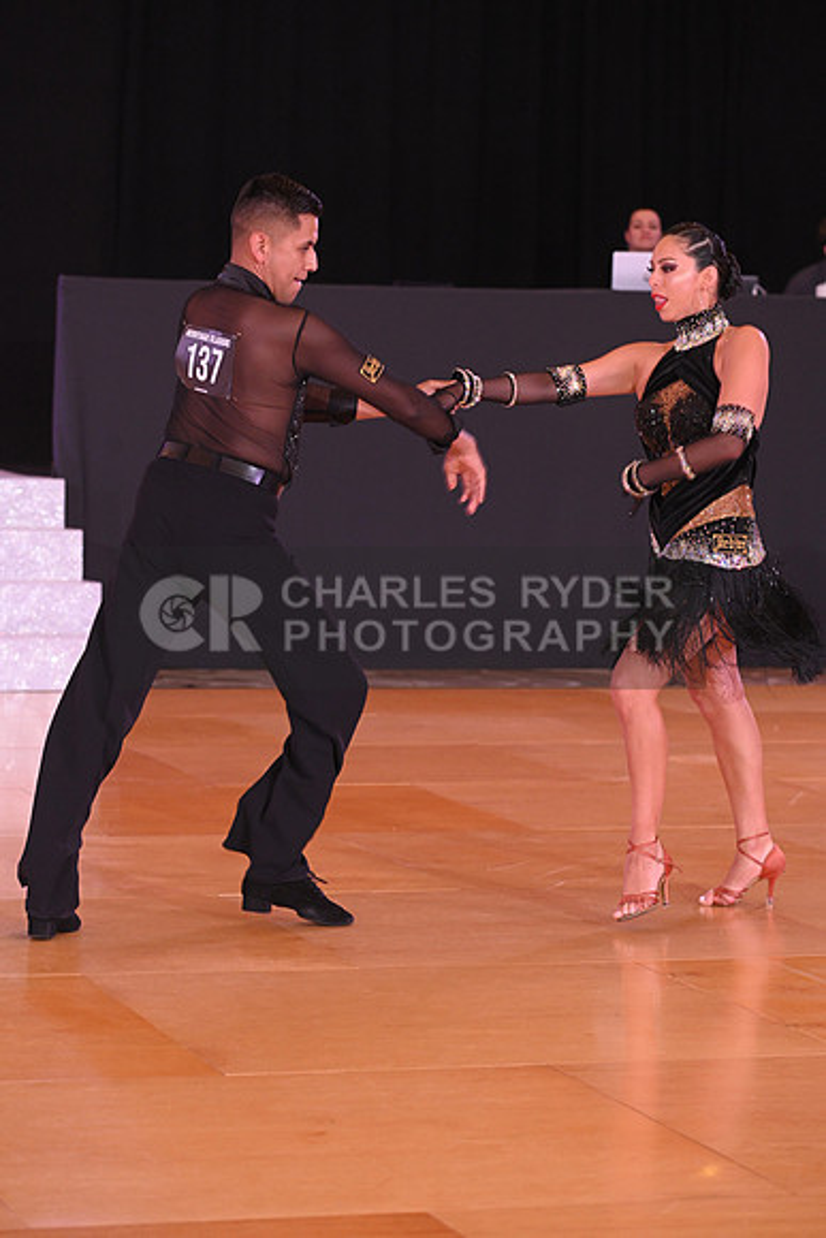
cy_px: 619
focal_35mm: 112
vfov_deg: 18.3
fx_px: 3852
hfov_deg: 12.2
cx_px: 413
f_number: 5.6
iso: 2500
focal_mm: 112
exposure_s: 1/200
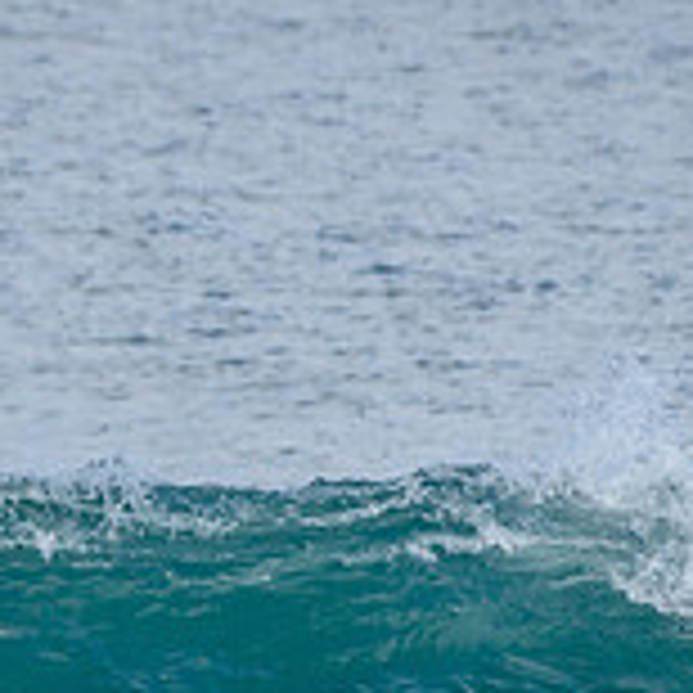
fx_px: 44393
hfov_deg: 0.9
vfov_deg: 0.9
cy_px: 790
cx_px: -216
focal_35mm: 1960
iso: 220
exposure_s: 1/1250
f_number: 5.6
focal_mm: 500
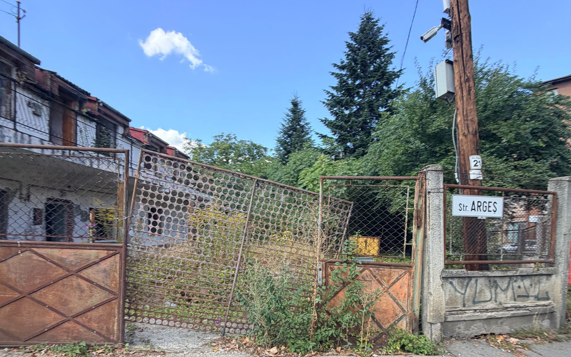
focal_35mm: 20
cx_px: 286
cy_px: 242
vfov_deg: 58.1
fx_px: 311
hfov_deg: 85.1
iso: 50
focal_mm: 2.22
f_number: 2.2
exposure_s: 1/121
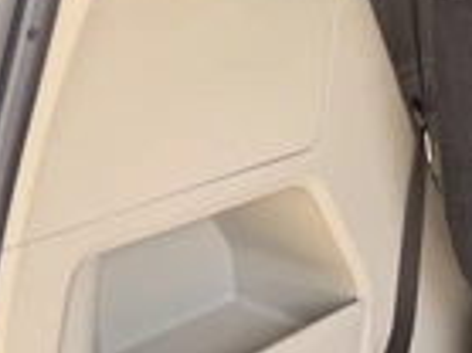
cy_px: 485
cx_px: 414
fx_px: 940
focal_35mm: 69
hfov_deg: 27.3
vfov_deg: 19.3
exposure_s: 1/144
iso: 100
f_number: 1.78
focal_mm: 6.76
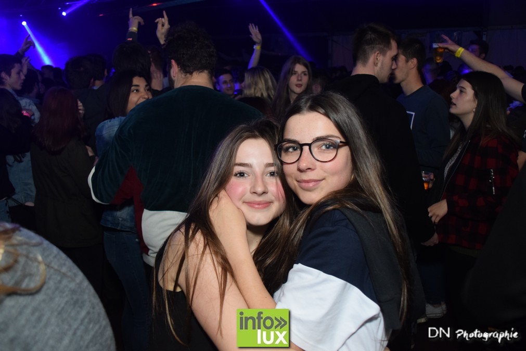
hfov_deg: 57.2
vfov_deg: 40.0
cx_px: 263
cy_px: 176
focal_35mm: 33
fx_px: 482
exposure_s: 1/50
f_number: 3.8
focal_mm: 22
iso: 1600
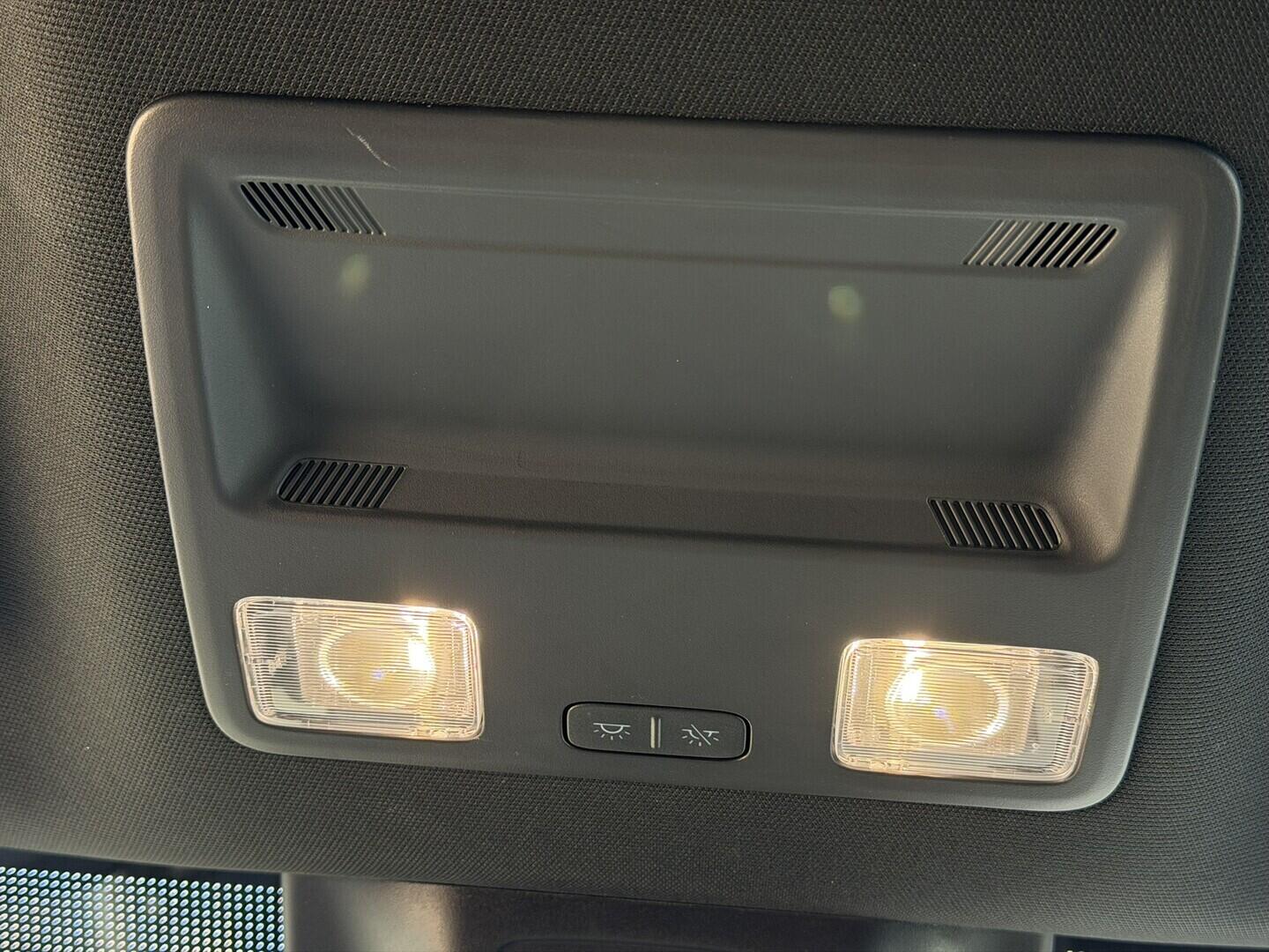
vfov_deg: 30.3
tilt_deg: +48.6
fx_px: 1760
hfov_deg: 39.7
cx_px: 634
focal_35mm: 48
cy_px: 476
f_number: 1.78
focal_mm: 6.76
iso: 160
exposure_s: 1/90
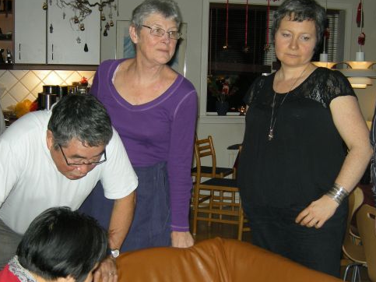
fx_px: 630
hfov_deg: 33.2
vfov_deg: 25.1
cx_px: 191
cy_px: 180
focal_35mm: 58
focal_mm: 7.5
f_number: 2.7
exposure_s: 1/60
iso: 83
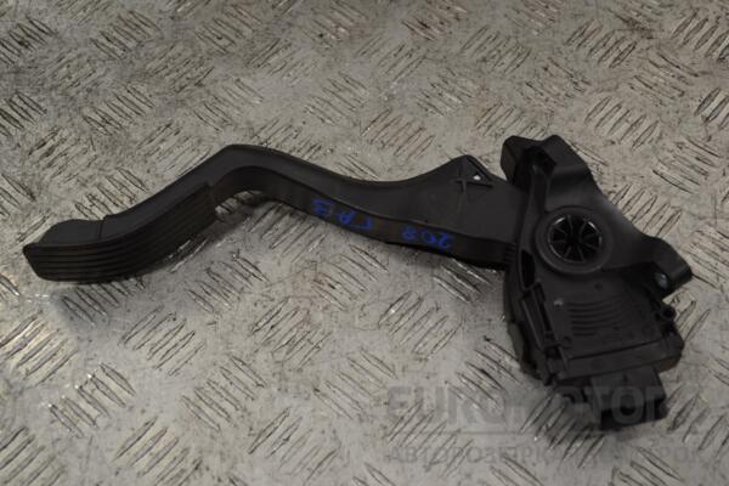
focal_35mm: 51
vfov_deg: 26.5
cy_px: 243
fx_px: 1033
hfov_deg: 38.9
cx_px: 364
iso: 100
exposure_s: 1/50
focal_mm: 34
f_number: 5
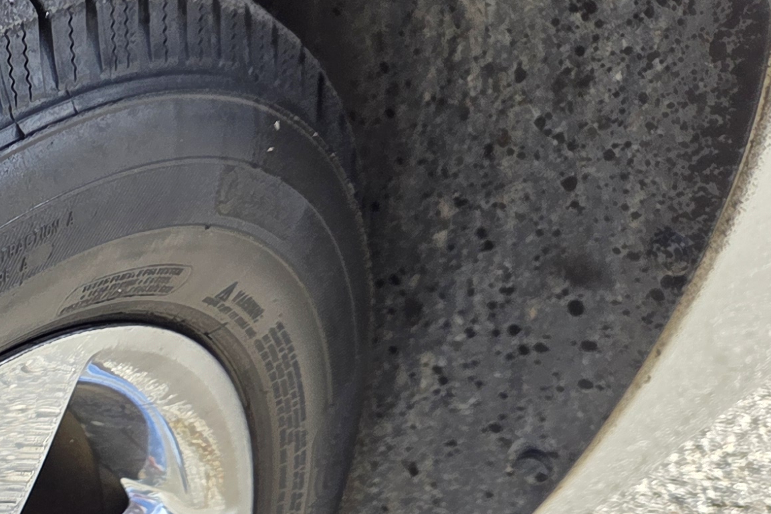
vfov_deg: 15.5
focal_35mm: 83
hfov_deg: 19.9
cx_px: -493
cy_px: 701
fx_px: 1778
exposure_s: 1/1027
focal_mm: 5.4
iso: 80
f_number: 1.8
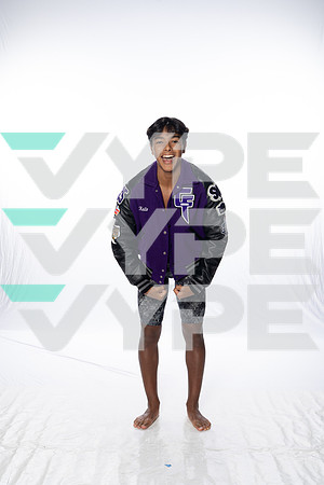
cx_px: 162
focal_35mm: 50
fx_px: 675
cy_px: 242
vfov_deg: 39.6
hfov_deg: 27.0
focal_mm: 50
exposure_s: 1/250
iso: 800
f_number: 8
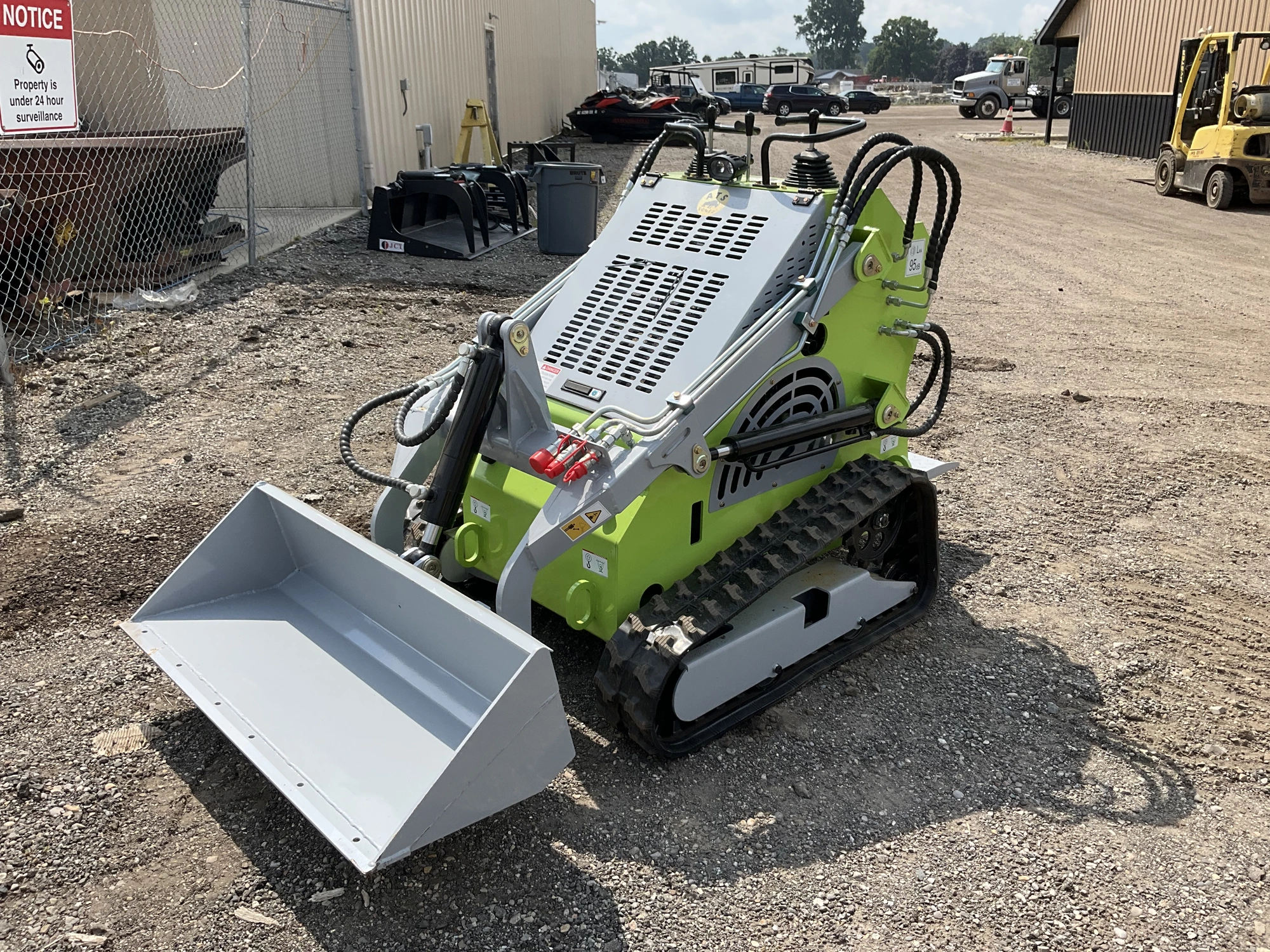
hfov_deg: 61.7
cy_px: 476
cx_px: 635
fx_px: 1064
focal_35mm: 29
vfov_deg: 48.2
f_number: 1.8
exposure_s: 1/1577
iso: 25
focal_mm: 3
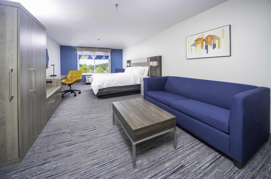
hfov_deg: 112.7
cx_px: 136
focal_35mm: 12
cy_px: 90
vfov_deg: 89.8
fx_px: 90
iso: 100
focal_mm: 12
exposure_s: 1/60
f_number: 8
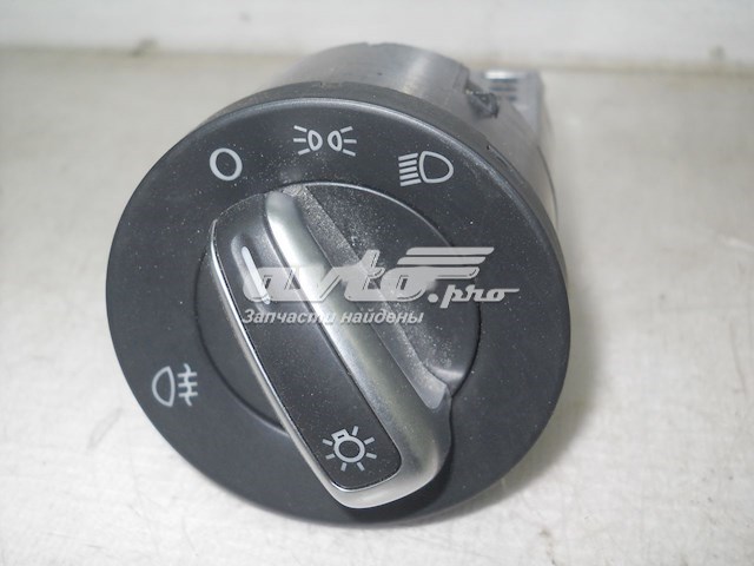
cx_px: 377
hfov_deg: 39.7
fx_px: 1046
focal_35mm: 48
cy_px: 283
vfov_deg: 30.3
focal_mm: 7.88
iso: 80
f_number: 5.8
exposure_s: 1/30
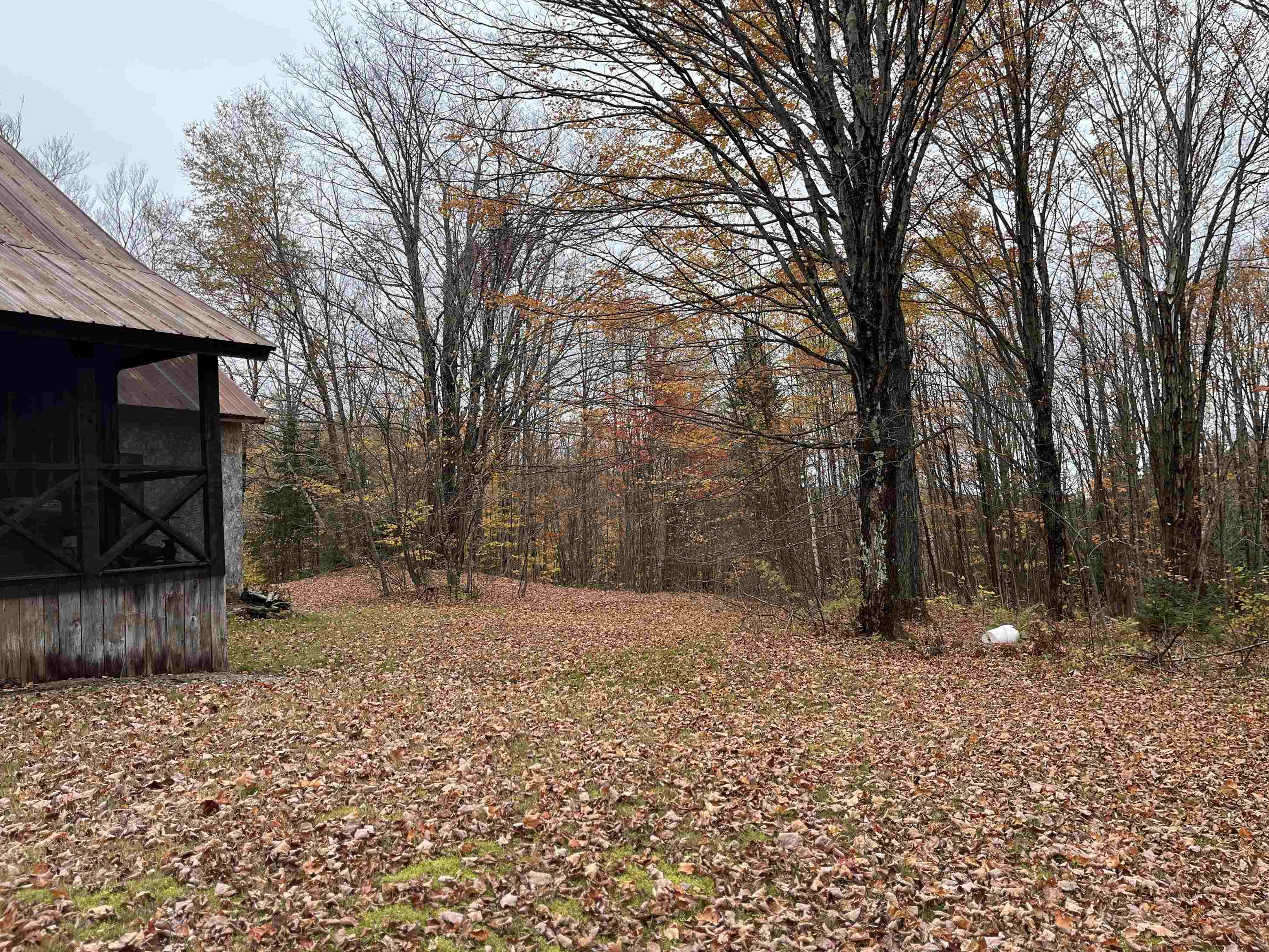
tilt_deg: +4.4
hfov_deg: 65.3
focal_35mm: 27
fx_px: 990
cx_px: 622
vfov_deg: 51.4
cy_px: 461
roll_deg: +2.5
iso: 50
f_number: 1.6
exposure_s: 1/951
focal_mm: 5.1
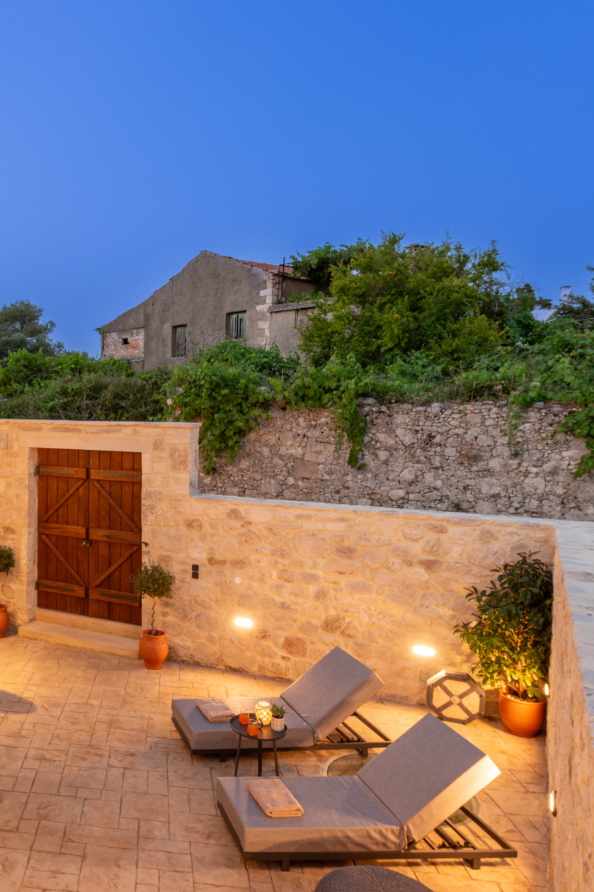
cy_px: 441
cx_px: 49
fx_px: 718
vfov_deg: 63.7
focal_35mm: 29
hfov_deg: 41.1
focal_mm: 19
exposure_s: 2.5
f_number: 10
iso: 100
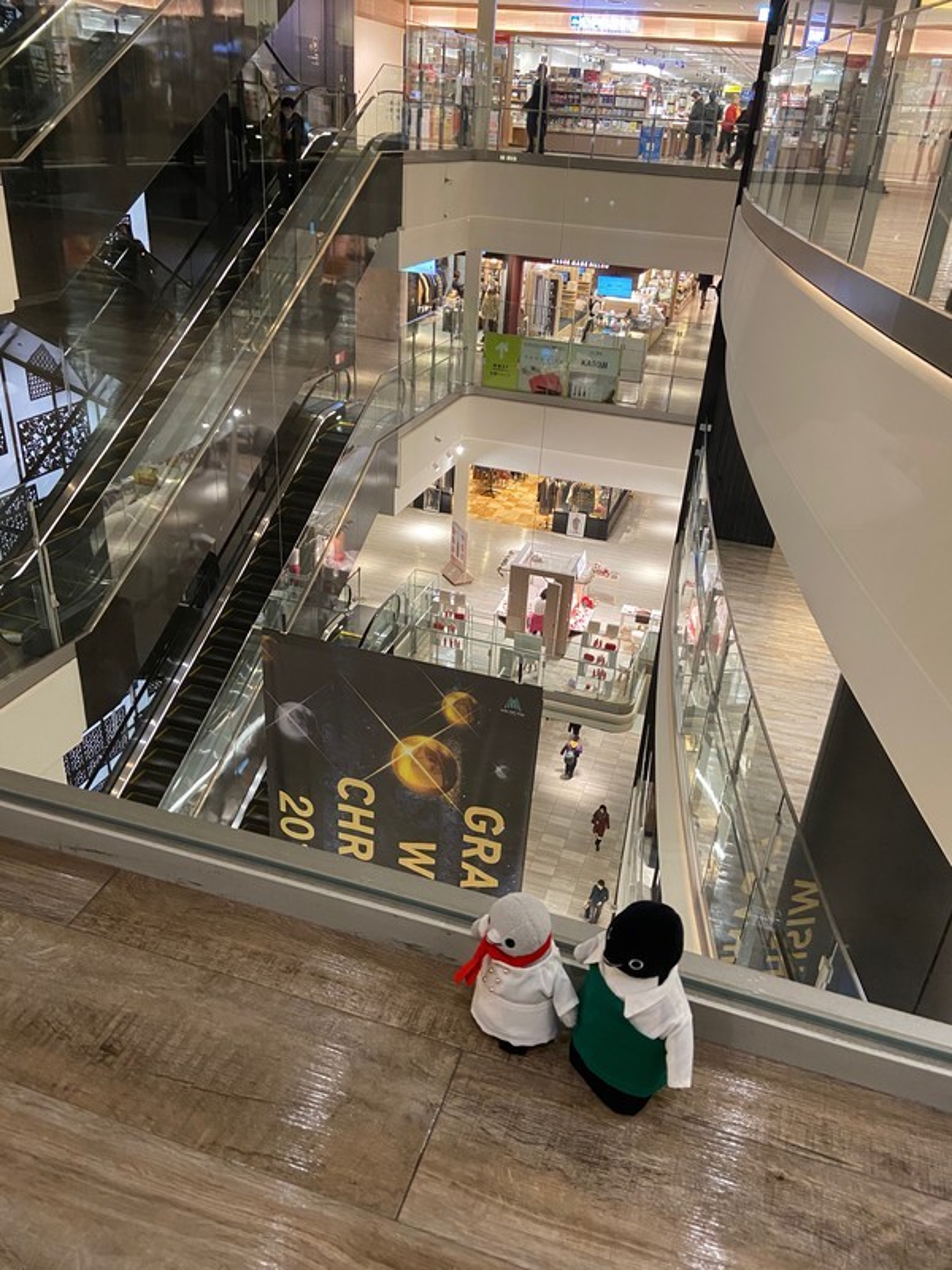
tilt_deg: -26.9
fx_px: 953
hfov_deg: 53.1
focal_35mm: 26
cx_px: 476
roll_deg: -2.7
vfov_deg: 67.3
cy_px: 635
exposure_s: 1/60
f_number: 1.8
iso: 320
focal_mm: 4.25
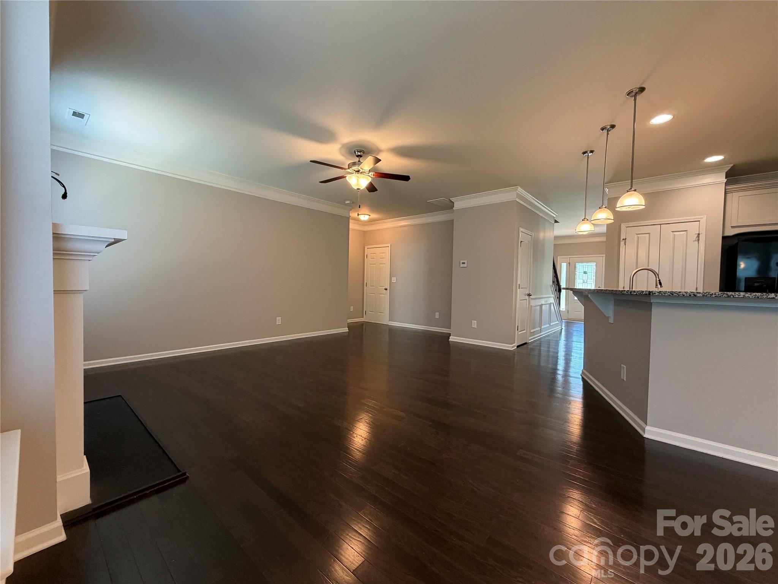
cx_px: 389
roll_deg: -0.9
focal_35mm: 14
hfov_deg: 102.1
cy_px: 292
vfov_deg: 85.7
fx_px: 315
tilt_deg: -2.0
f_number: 2.2
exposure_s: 1/60
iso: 320
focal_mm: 2.22
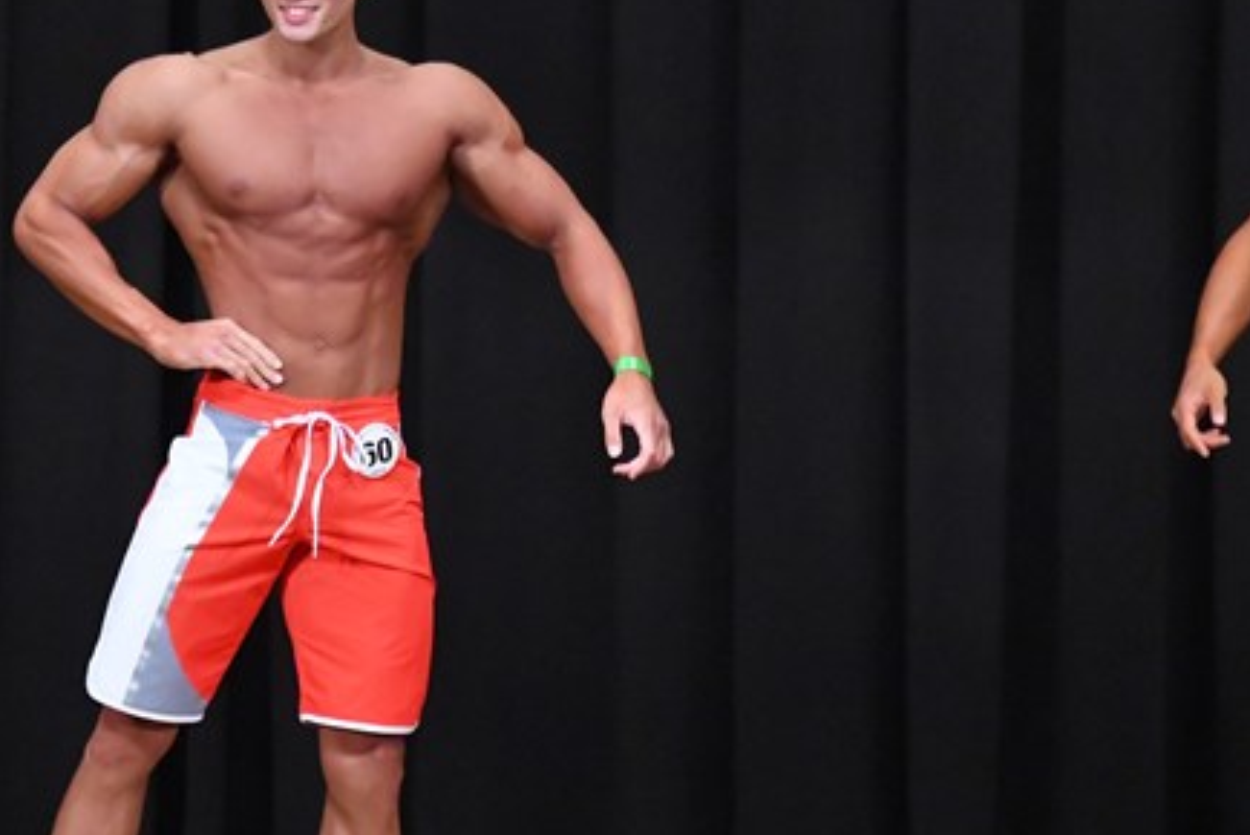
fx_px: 13446
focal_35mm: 387
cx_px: 140
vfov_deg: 3.6
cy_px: 449
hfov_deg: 5.3
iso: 8000
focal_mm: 145
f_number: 5.6
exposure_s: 1/400
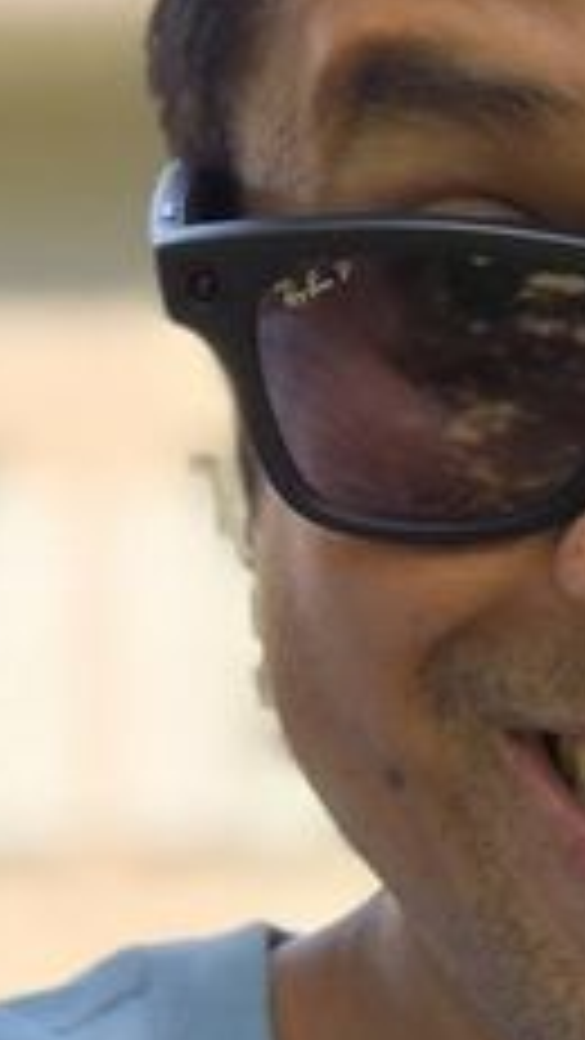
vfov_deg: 15.4
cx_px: 909
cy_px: 806
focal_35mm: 139
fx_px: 3832
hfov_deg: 8.5
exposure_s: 1/1067
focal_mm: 5.4
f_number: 1.8
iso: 80
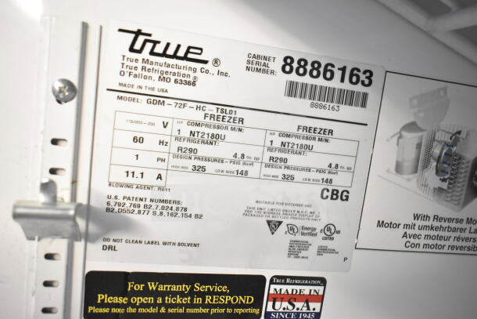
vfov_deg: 40.0
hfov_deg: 57.2
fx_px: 437
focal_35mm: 33
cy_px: 160
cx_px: 238
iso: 2800
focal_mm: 22
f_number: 3.8
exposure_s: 1/30
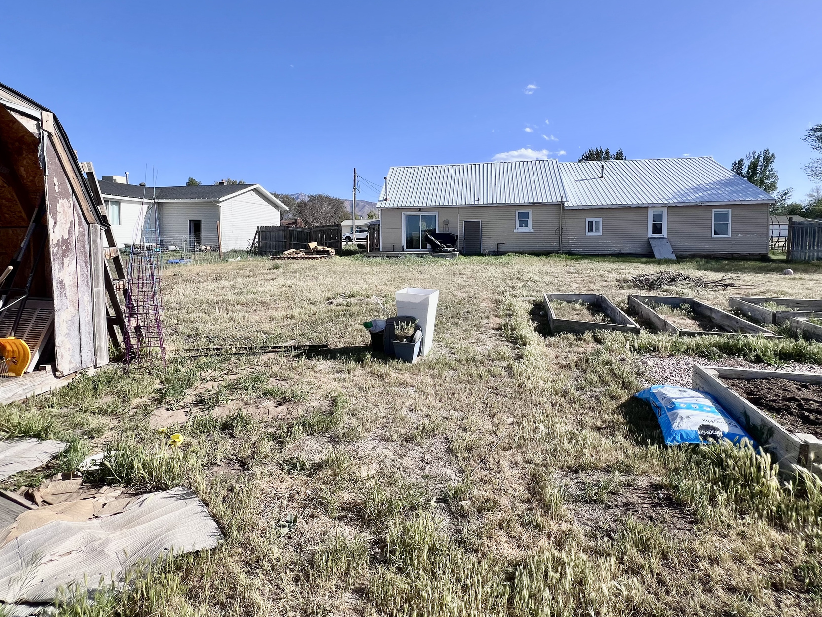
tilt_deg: -2.2
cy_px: 259
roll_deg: +0.4
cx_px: 414
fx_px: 380
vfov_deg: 77.5
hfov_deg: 94.5
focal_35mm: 16
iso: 32
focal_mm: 1.57
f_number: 1.8
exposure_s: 1/1575
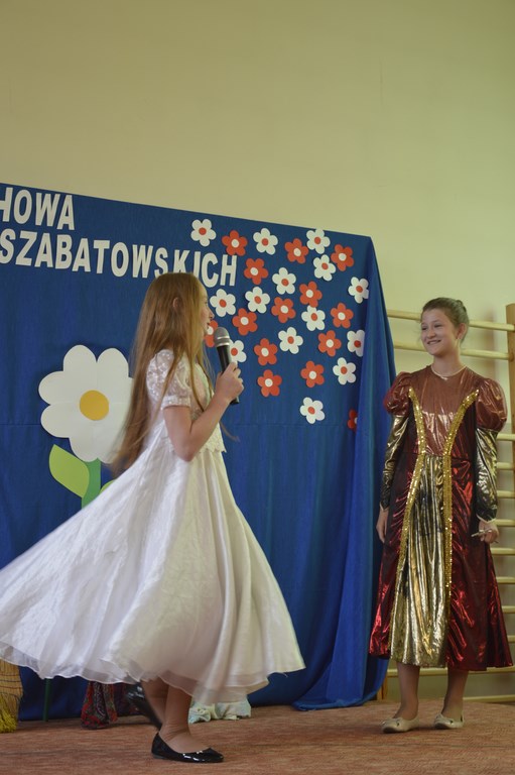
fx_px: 1128
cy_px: 388
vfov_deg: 37.9
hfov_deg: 25.7
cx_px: 258
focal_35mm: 52
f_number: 4.5
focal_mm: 35
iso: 400
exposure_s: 1/60
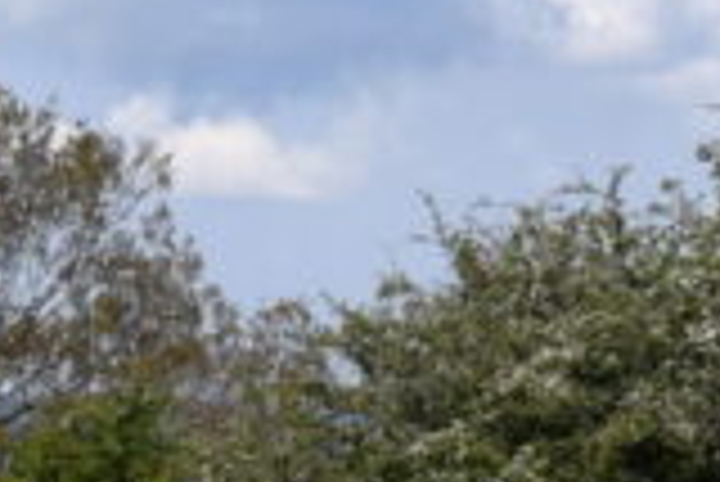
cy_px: 1007
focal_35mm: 288
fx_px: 5765
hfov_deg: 7.1
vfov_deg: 4.7
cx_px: 657
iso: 400
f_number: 11
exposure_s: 1/400
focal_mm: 30
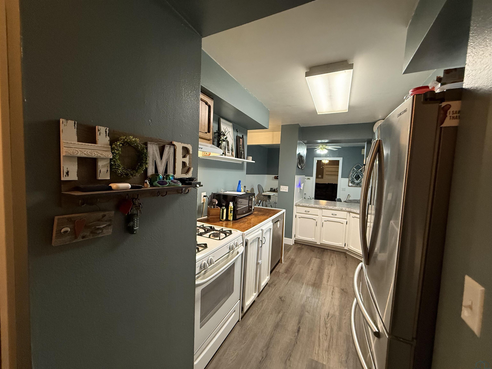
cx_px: 246
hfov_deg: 102.1
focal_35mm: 14
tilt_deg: -2.2
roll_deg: -0.9
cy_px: 184
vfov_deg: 85.7
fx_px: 199
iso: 400
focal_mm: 2.22
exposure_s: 1/60
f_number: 2.2
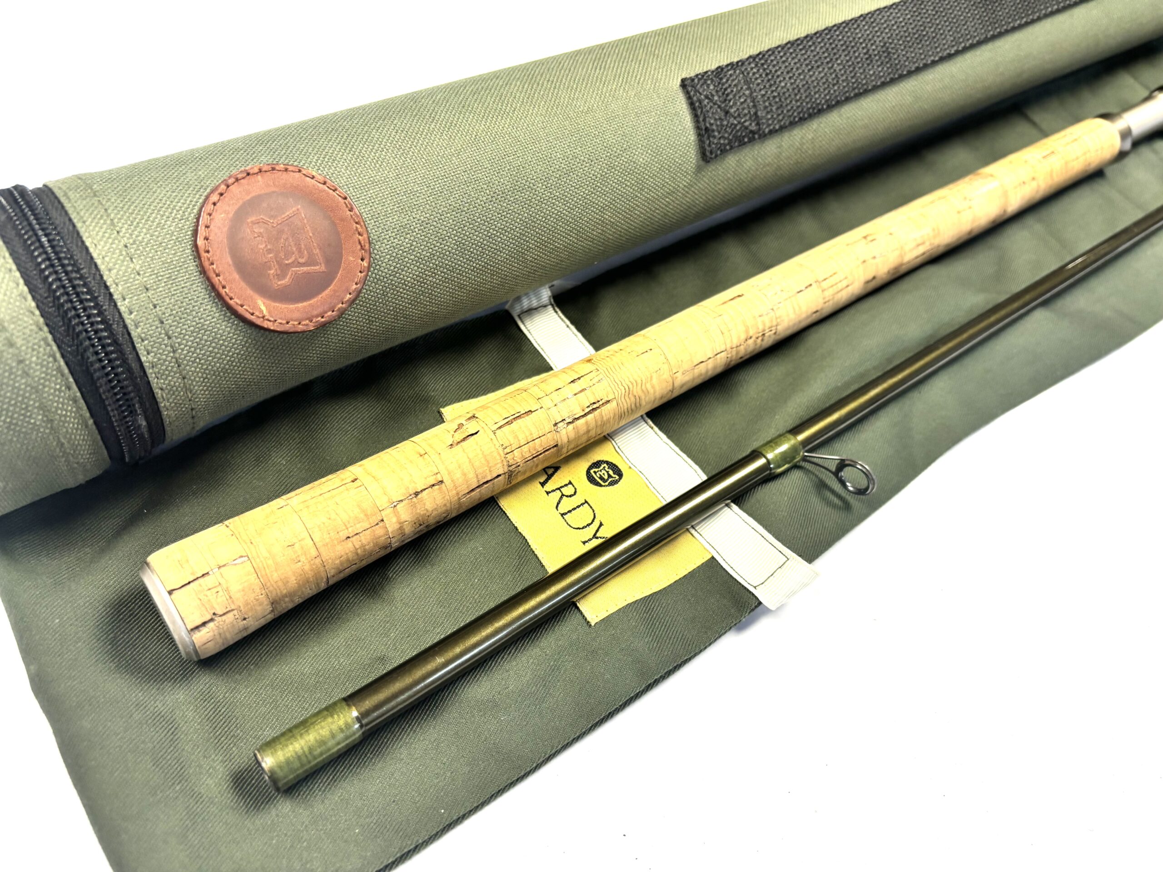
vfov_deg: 53.1
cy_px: 436
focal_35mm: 26
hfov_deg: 67.3
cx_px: 582
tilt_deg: -53.4
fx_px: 874
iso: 125
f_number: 1.6
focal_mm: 5.96
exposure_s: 1/100
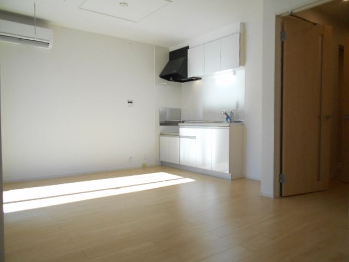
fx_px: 262
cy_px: 131
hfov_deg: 67.3
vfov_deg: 53.1
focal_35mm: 26
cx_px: 174
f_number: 3.2
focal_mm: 4.6
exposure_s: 1/250
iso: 320
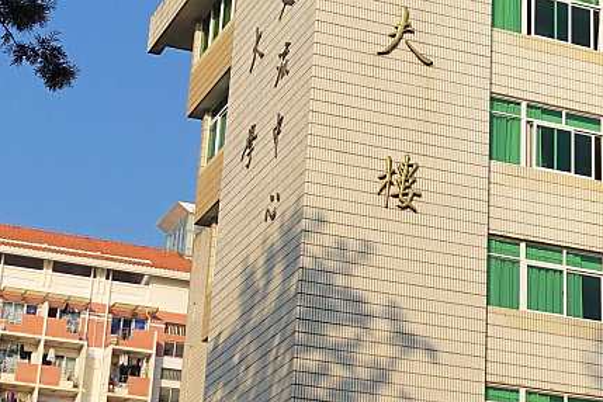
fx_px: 1591
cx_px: 640
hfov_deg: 20.6
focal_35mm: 95
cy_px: 65
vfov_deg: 14.3
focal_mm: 12.3
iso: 100
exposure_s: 1/800
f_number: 5
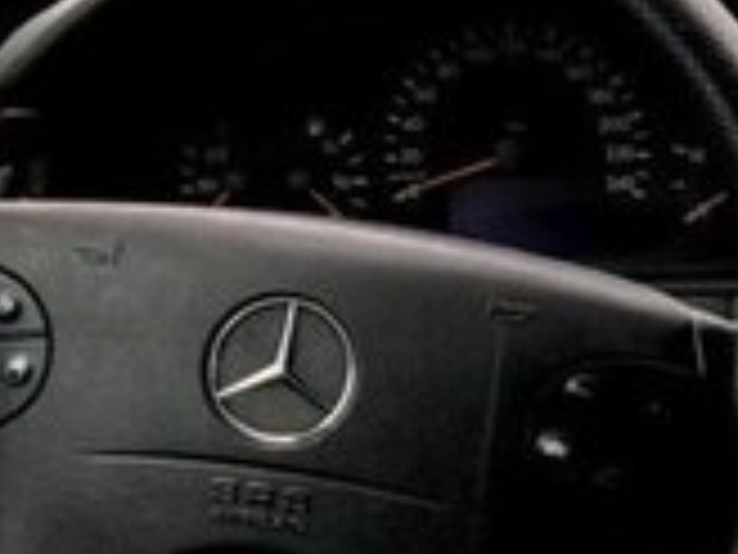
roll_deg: +1.1
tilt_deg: -21.6
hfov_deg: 14.9
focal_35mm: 117
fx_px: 2494
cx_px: 1292
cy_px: 498
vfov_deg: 12.6
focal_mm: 4.15
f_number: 2.2
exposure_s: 1/50
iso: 25
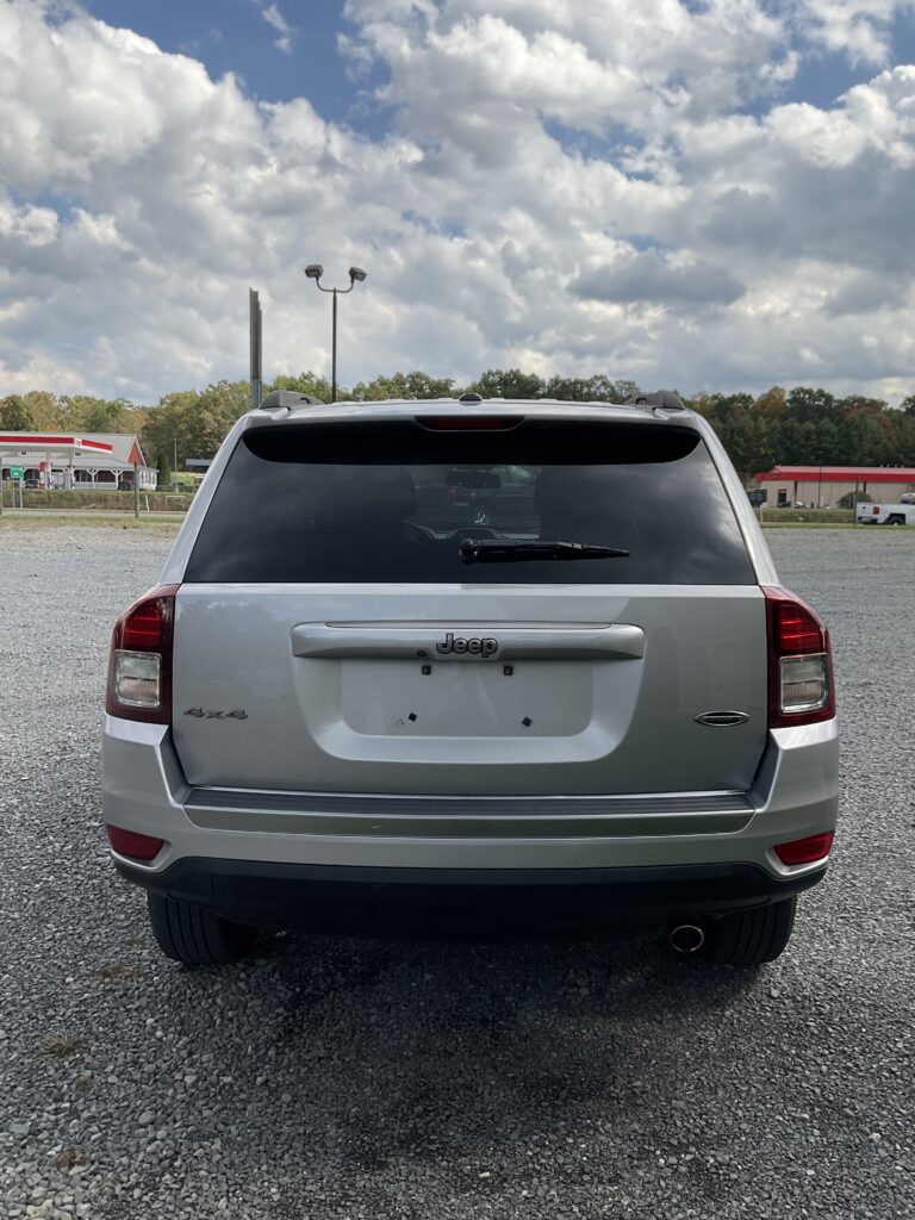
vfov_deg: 61.7
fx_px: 1022
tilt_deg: -6.2
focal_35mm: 29
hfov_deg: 48.2
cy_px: 610
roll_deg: -1.4
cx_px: 458
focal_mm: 3
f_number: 1.8
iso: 16
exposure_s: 1/1730
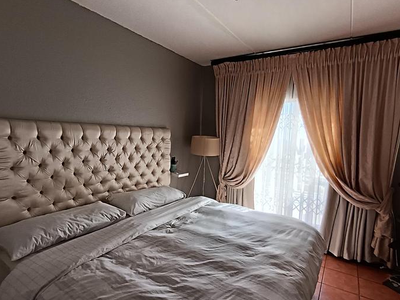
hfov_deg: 81.6
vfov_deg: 65.9
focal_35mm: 20
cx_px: 214
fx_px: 231
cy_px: 161
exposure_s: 1/100
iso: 324
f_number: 2.2
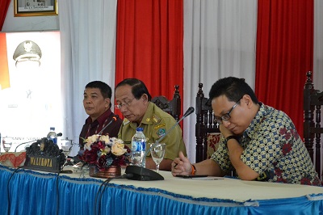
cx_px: 162
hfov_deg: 24.6
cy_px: 108
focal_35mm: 82
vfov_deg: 16.5
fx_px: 740
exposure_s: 1/20
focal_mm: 55
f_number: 5.6
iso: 3200
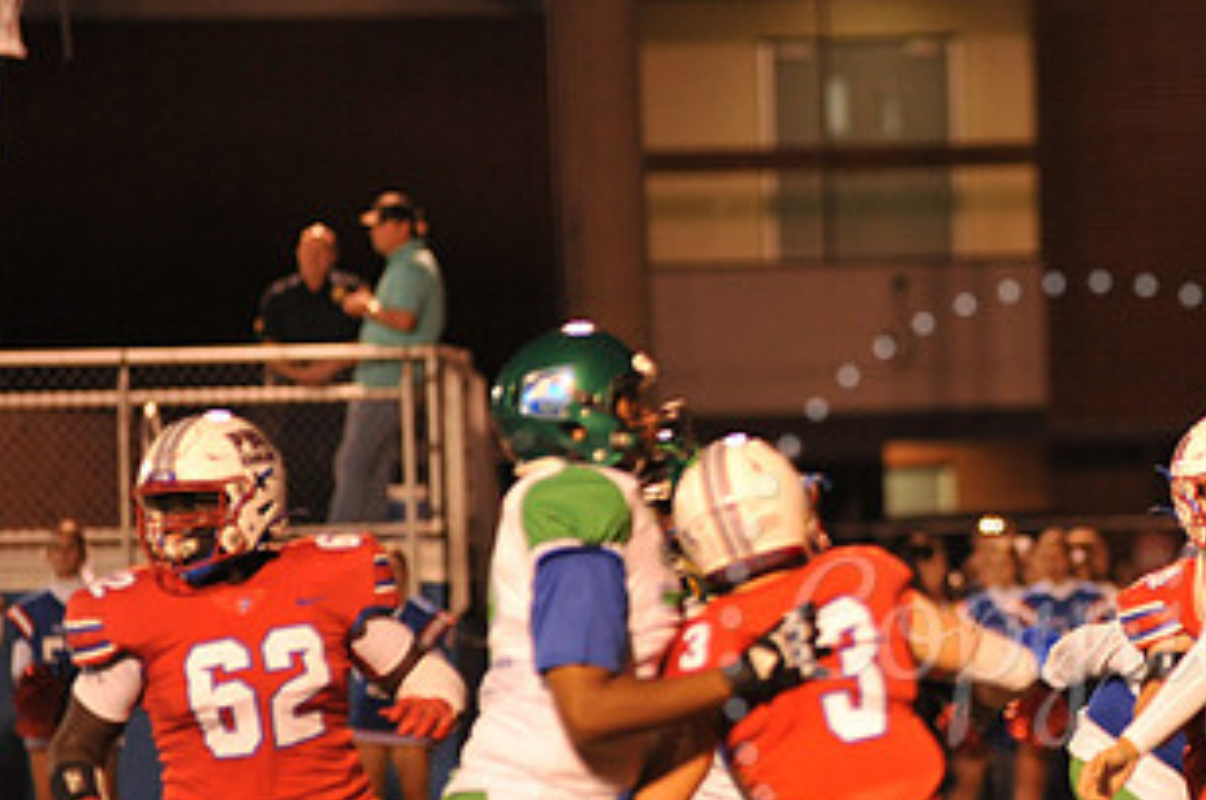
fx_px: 12576
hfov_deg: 5.5
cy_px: 640
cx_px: 1093
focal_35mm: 376
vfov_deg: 3.6
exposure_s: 1/200
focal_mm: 200
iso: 2000
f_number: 3.2
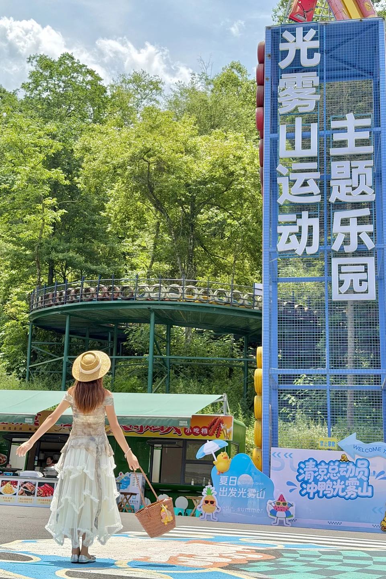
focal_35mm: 50
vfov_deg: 39.6
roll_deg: -2.2
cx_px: 185
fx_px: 804
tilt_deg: +13.8
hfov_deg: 27.0
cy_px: 290
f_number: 1.78
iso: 80
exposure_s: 1/2577
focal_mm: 6.76
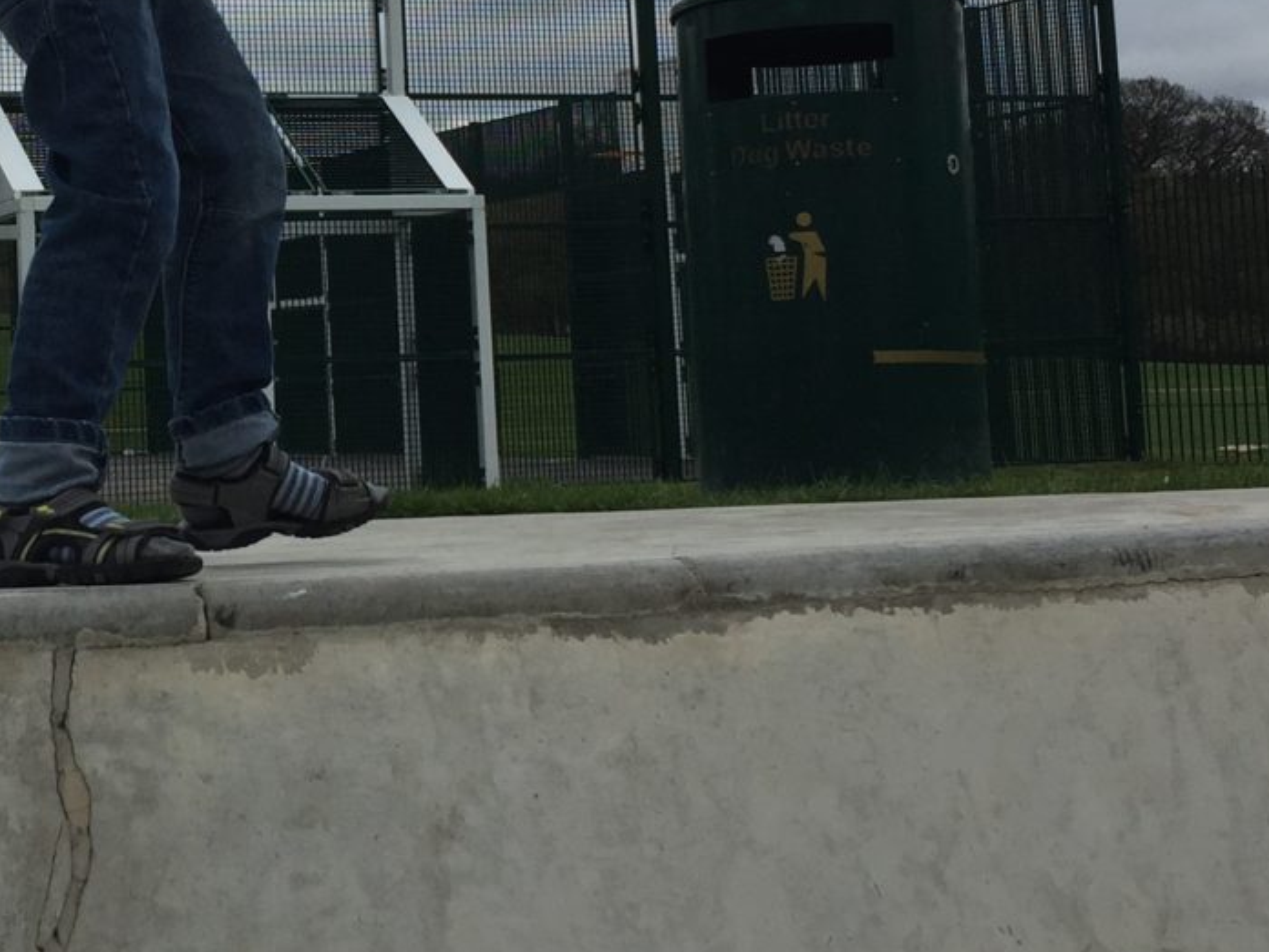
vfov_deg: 19.3
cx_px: 78
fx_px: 2749
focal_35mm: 75
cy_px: 131
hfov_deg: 25.0
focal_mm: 4.15
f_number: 2.2
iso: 32
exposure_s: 1/1721
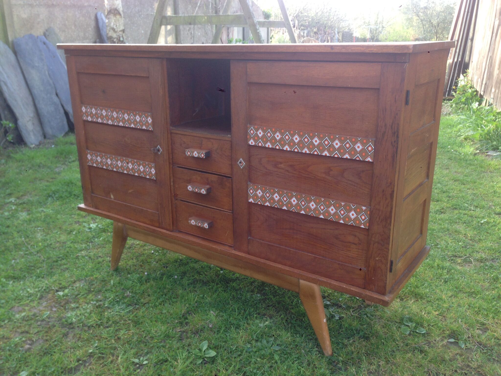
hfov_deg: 55.4
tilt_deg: -21.0
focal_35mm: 33
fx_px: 478
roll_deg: +0.3
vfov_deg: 42.9
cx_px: 250
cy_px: 188
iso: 50
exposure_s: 1/60
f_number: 2.4
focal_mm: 4.12
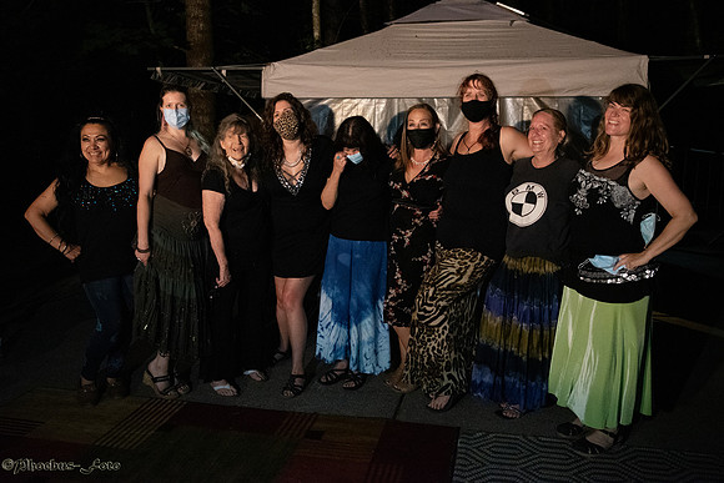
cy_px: 227
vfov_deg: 39.4
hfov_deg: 56.5
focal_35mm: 34
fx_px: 674
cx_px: 369
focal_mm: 31
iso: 12800
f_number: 2.8
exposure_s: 1/250
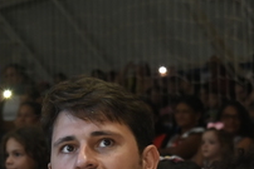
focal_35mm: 169
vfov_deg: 7.9
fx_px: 1193
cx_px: 119
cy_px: 294
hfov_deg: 12.2
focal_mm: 38
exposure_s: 1/100
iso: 1600
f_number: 4
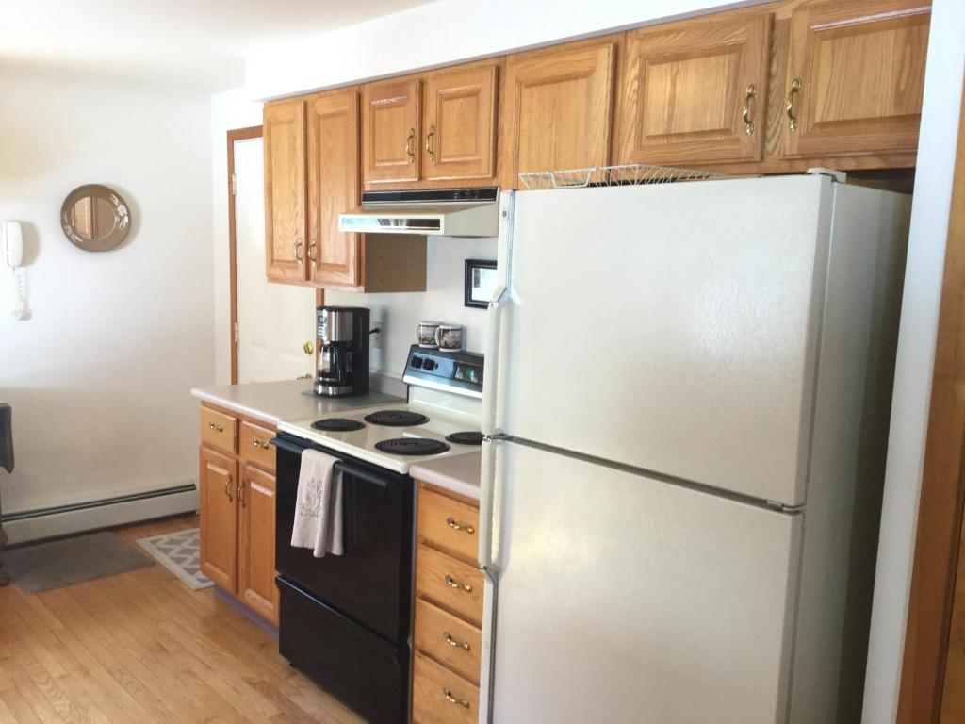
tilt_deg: -8.1
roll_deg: -1.3
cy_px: 362
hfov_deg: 58.4
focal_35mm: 31
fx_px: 864
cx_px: 482
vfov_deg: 45.4
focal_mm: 3.3
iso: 50
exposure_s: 1/30
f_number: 2.4
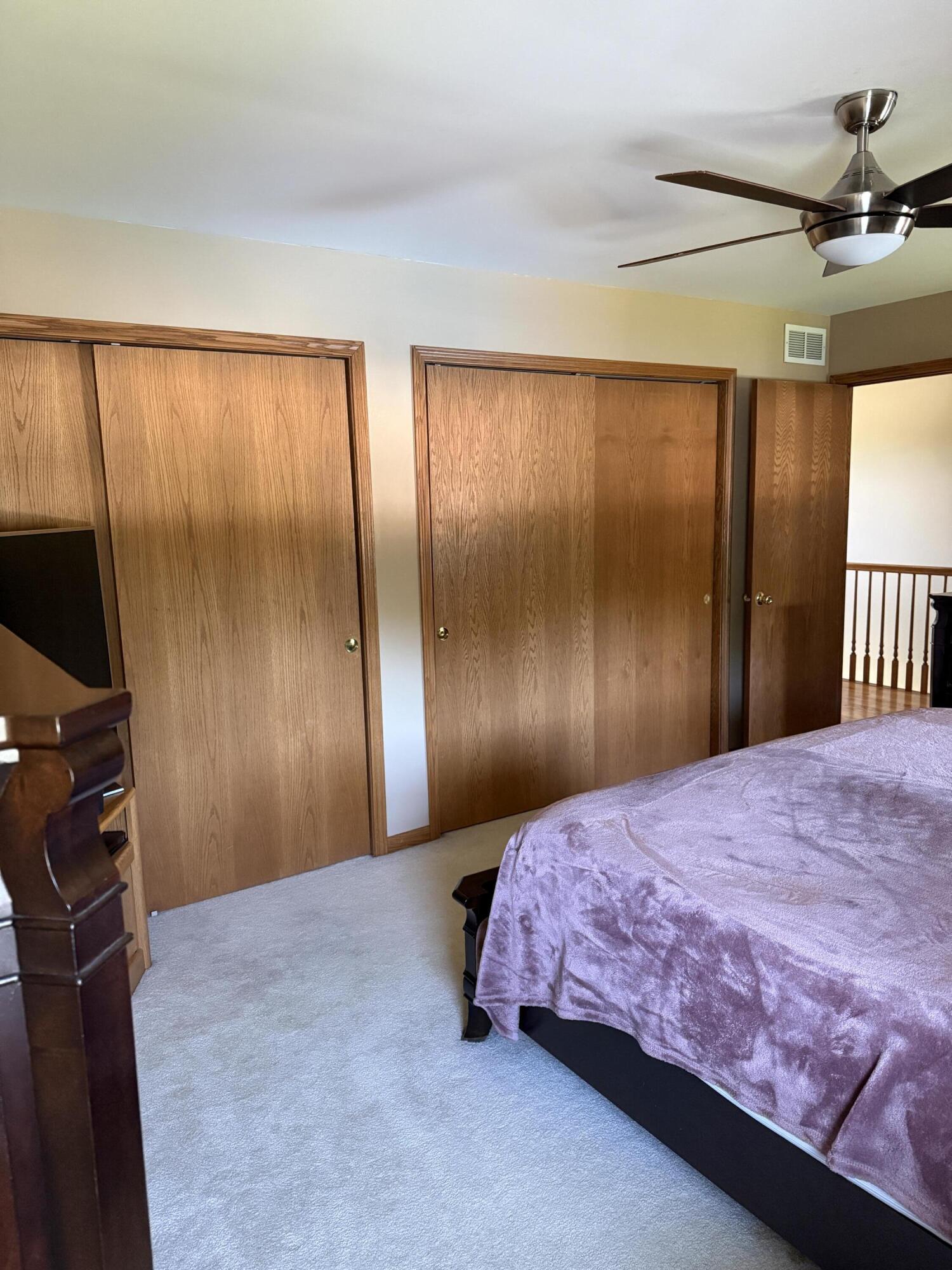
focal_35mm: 24
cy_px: 635
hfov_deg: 56.8
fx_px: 880
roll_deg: +1.7
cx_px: 476
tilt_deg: -8.7
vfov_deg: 71.6
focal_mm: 6.76
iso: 800
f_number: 1.78
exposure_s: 1/60
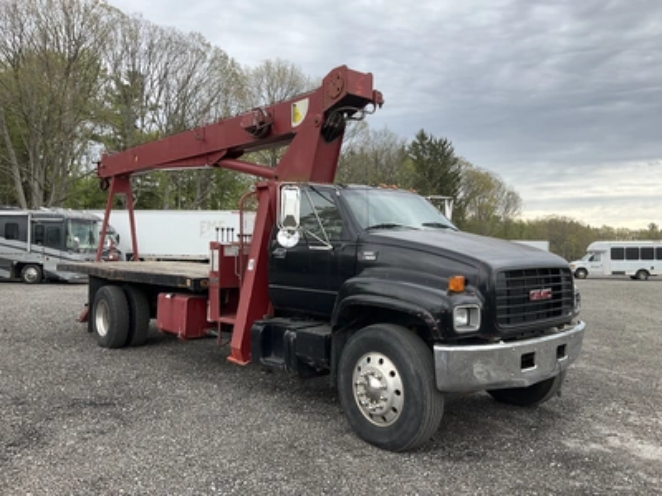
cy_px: 248
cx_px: 331
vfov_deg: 48.2
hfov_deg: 61.7
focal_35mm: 29
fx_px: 555
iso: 25
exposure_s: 1/586
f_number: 1.8
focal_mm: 3
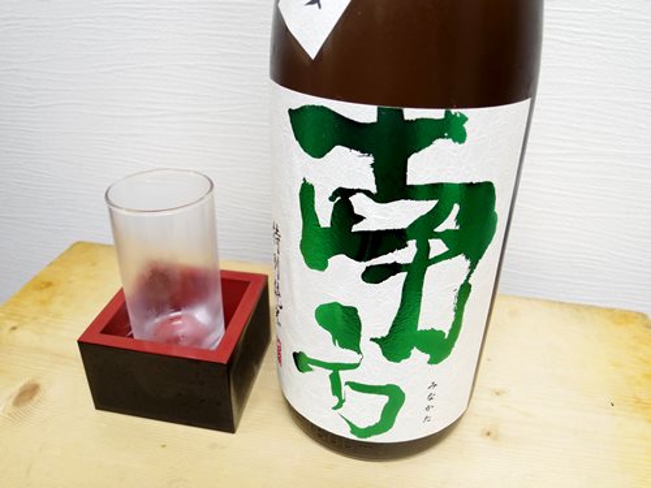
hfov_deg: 61.7
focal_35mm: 29
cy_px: 244
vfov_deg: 48.2
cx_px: 326
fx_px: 545
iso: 320
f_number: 3.2
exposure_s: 1/50
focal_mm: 6.2
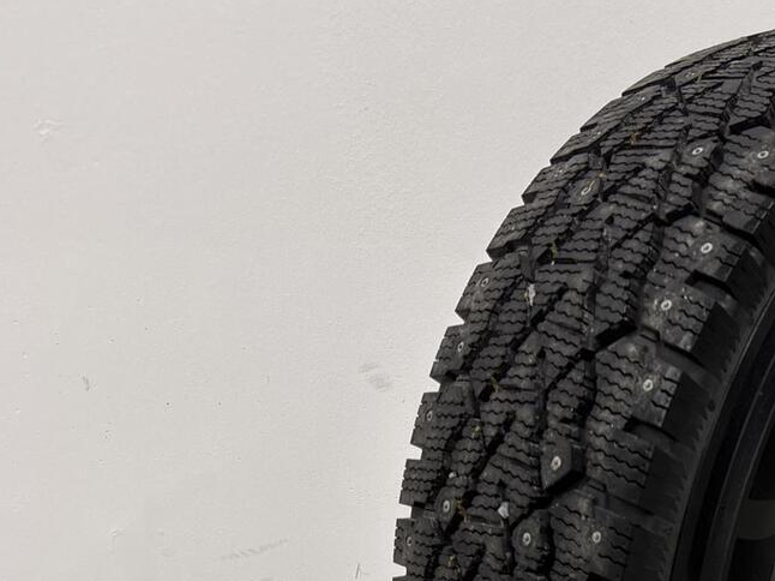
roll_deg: -0.5
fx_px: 1298
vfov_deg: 23.9
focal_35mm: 58
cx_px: 836
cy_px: 609
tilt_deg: -21.7
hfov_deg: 30.1
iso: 100
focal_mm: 5.96
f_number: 1.6
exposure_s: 1/121
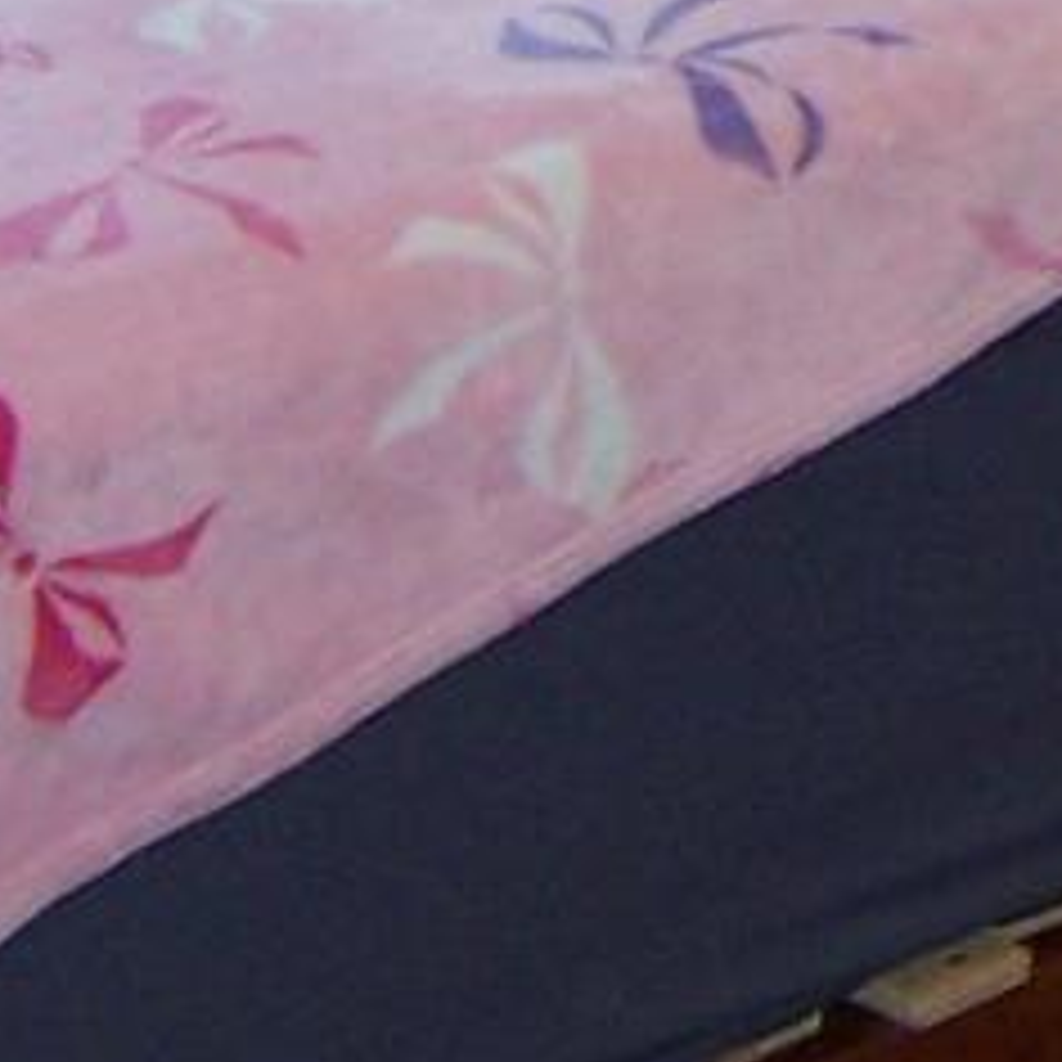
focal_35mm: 178
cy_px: -1188
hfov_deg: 9.2
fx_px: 6178
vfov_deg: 9.1
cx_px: 2120
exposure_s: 1/60
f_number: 2.8
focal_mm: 5.5
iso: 140
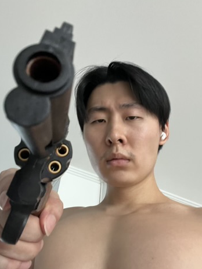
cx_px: 103
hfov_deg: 45.4
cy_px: 131
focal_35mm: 31
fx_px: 242
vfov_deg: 58.4
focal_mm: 2.71
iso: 320
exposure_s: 1/40
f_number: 2.2
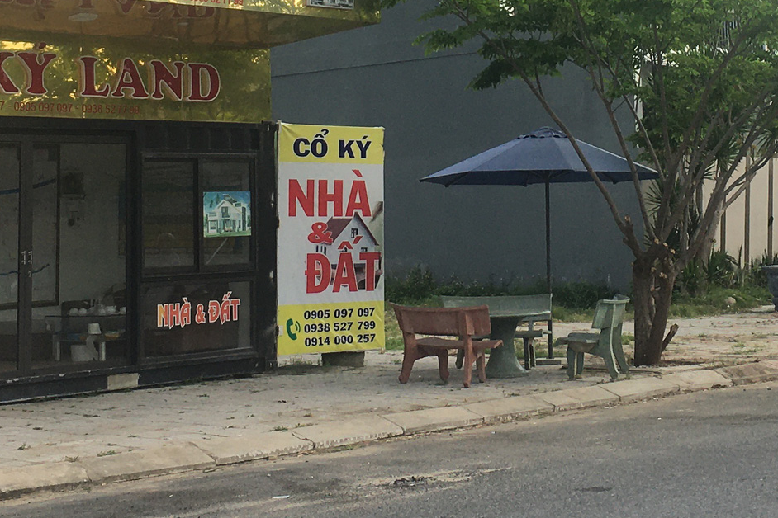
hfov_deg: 24.7
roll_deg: +2.0
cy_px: 21
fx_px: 1772
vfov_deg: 16.4
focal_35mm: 82
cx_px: 477
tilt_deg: +8.9
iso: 25
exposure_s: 1/1131
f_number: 2.2
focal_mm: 4.15
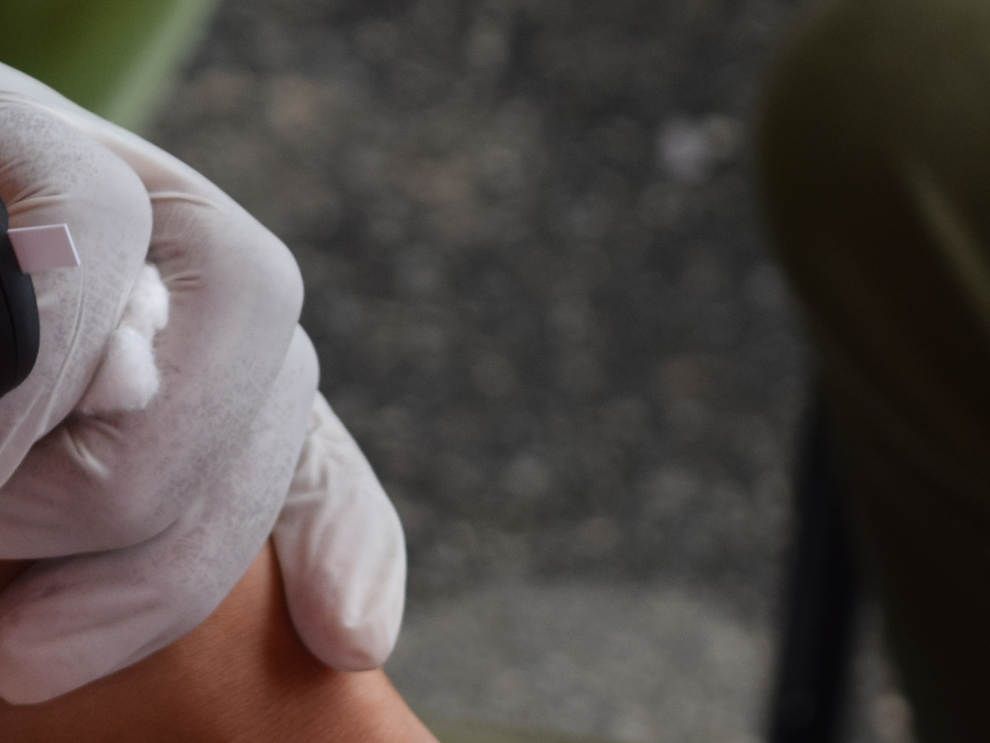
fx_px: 7020
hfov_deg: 7.9
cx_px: -406
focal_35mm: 245
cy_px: 235
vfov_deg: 6.1
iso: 400
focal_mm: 55
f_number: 5.6
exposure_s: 1/125
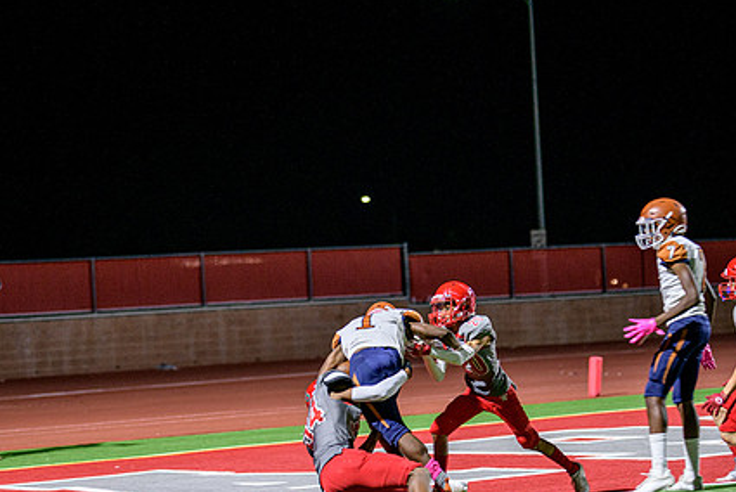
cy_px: 299
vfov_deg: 9.2
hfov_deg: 13.7
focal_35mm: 150
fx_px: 3069
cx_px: 322
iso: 1600
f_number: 2.8
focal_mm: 110
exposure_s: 1/250
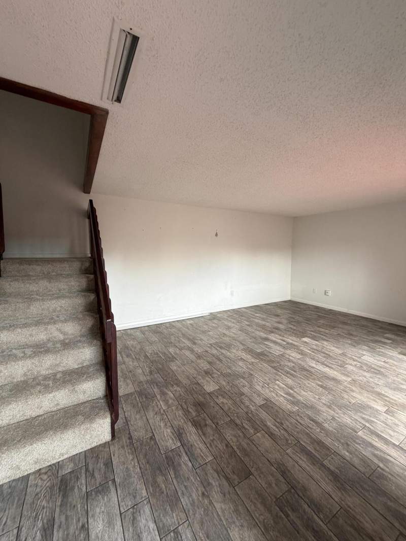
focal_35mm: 14
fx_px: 219
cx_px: 203
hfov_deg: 85.7
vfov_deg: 102.1
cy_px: 270
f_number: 2.2
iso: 200
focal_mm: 2.22
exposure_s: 1/121
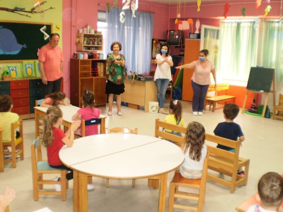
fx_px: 294
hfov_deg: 51.4
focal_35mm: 36
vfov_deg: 39.7
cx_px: 142
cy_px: 106
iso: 320
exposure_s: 1/30
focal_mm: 6.3
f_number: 3.1
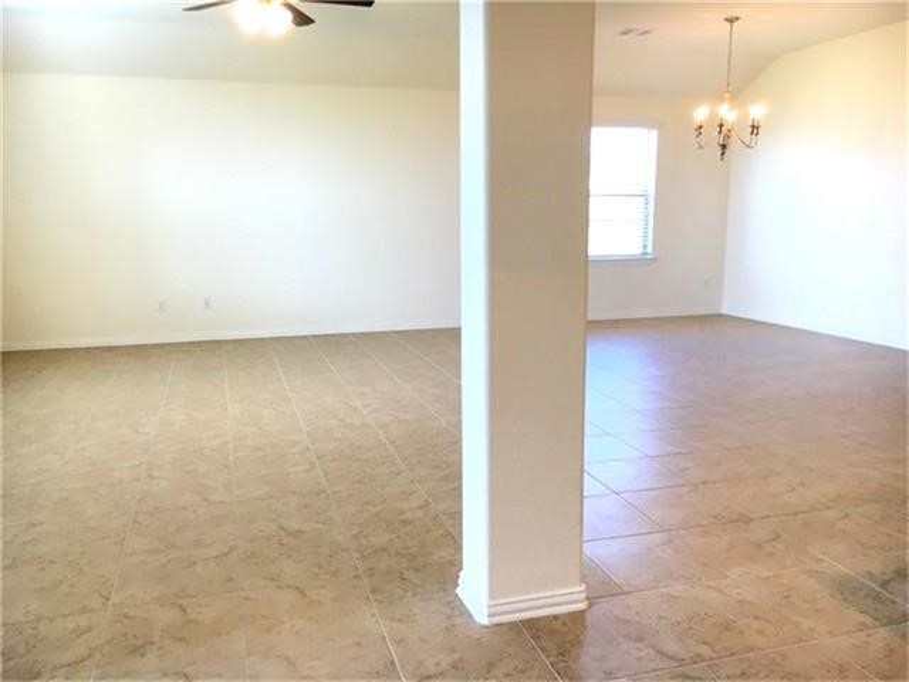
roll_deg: +1.1
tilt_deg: -9.6
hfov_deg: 61.7
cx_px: 454
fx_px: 762
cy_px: 341
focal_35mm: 29
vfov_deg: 48.2
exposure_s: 1/30
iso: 32
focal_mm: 4.15
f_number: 2.2
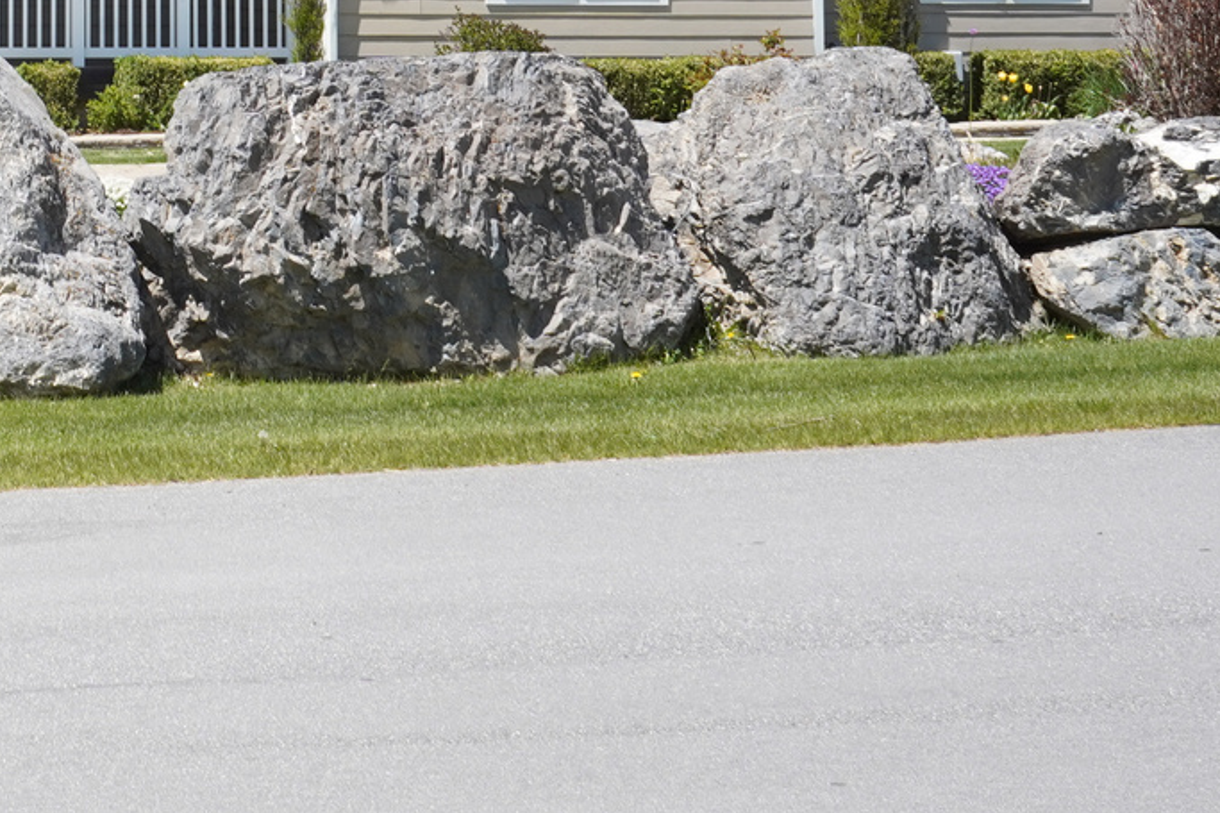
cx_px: -370
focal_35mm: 99
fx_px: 3354
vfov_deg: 13.2
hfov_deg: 19.1
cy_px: -310
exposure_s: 1/200
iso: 500
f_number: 16
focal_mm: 33
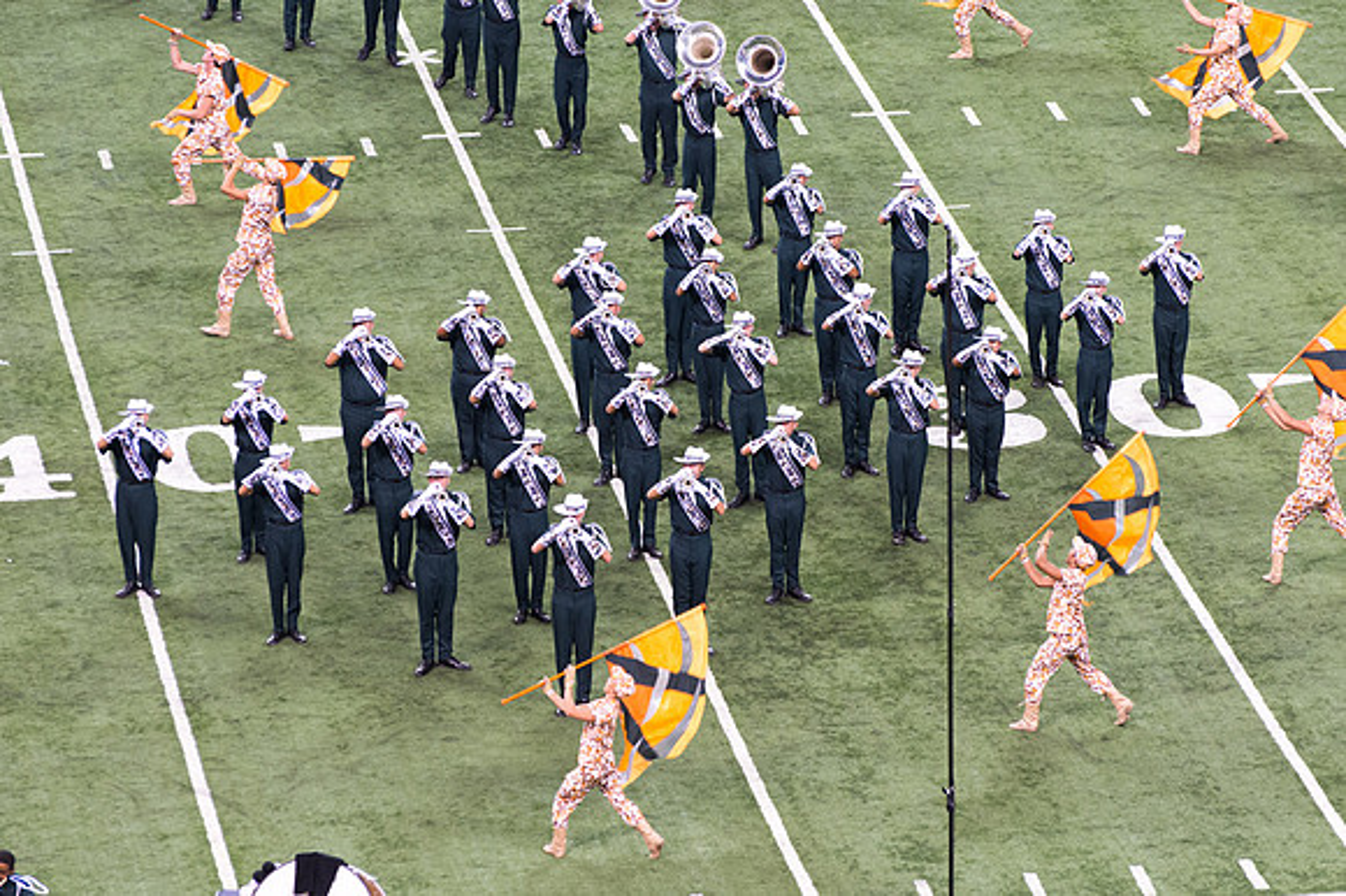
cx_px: 671
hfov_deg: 9.6
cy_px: 410
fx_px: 8047
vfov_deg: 6.4
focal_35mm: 215
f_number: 5
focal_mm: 165
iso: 1800
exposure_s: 1/320
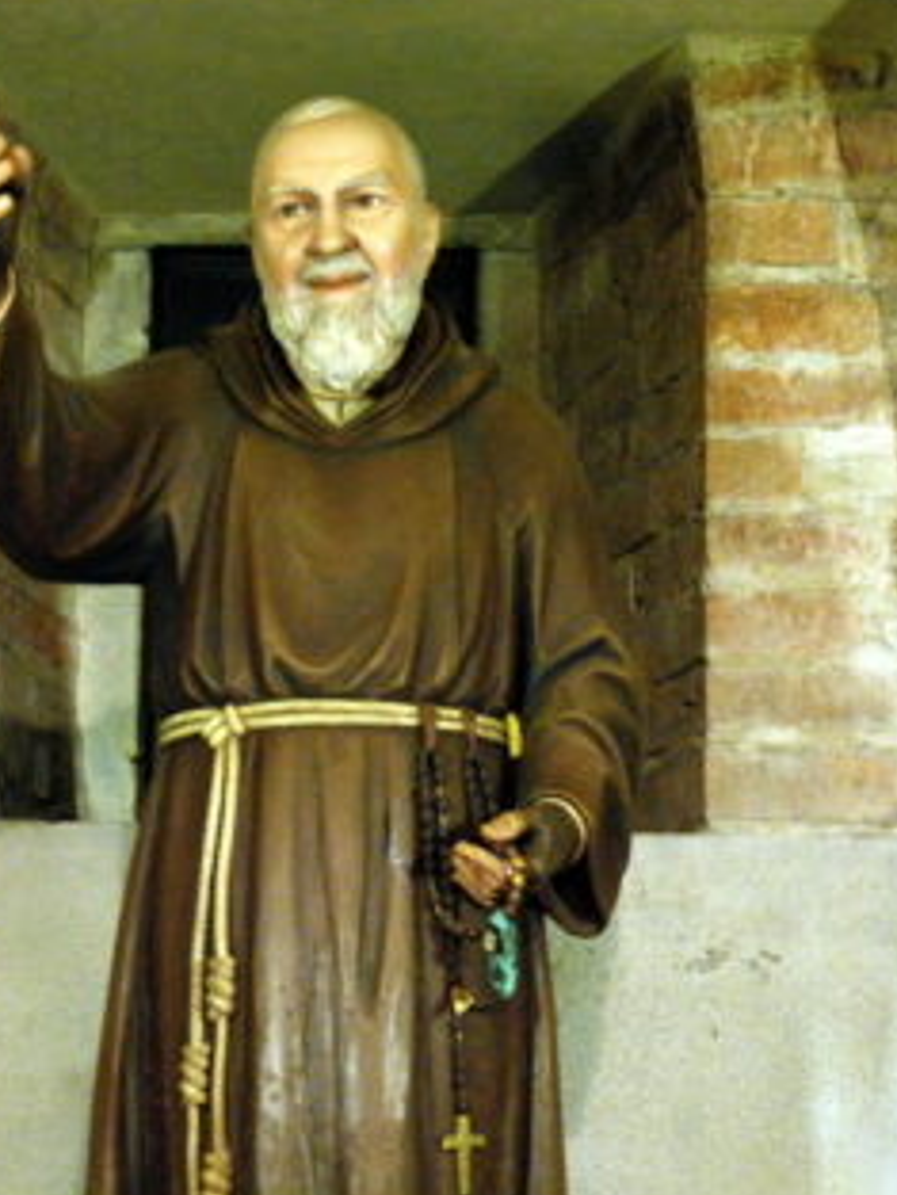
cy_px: 897
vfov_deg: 23.9
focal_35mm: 81
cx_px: 342
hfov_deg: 18.2
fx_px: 2789
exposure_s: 1/10
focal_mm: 35
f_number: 4.2
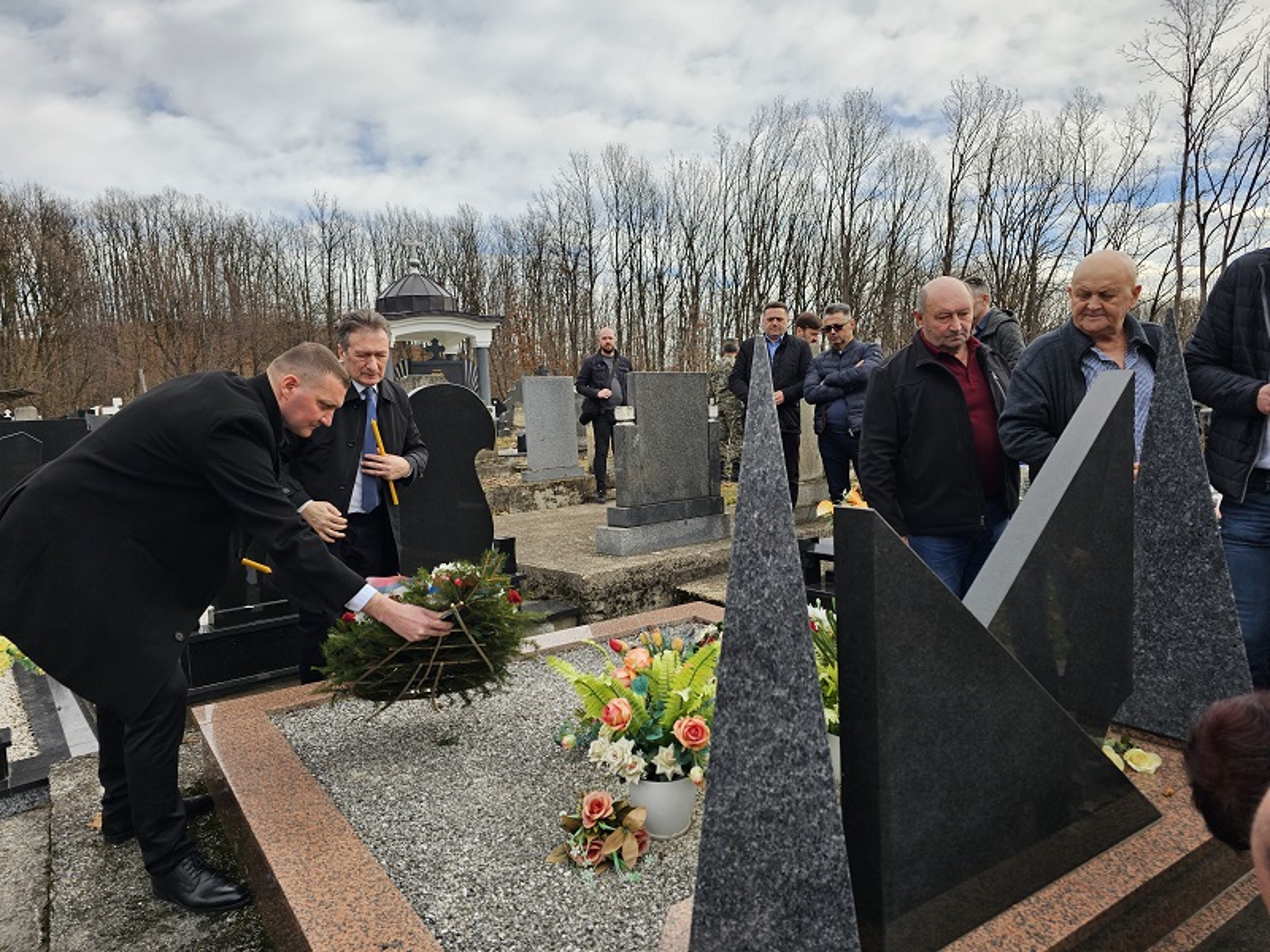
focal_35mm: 23
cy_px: 476
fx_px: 844
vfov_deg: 58.9
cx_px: 635
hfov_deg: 73.9
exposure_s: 1/331
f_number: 1.7
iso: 10
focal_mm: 6.3
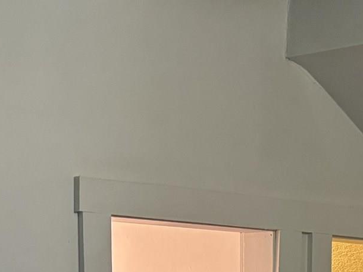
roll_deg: -0.4
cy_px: 581
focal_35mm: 131
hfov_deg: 14.9
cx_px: 335
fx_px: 1373
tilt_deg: -10.2
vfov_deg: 10.3
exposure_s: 1/60
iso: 200
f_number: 1.6
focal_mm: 5.96
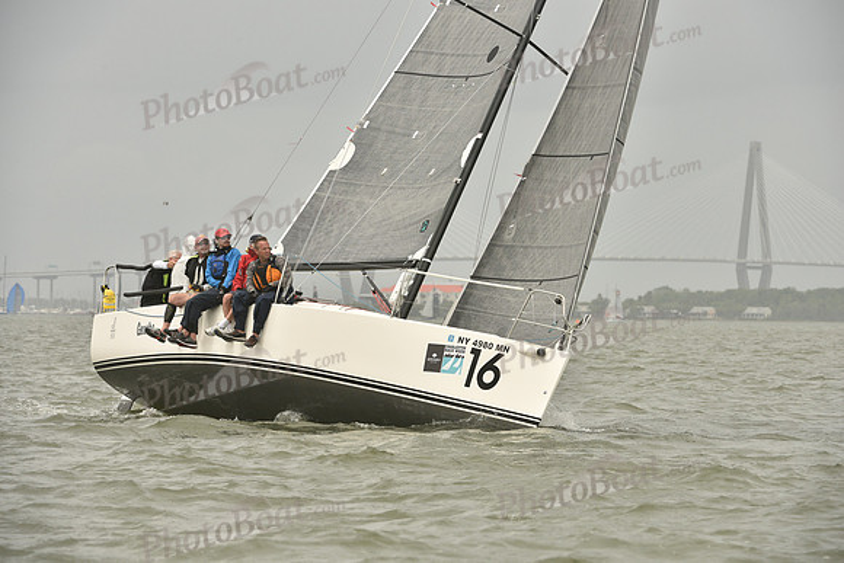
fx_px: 5628
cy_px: 282
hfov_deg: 8.6
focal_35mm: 240
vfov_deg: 5.7
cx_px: 422
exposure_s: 1/1000
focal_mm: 240
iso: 320
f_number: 8
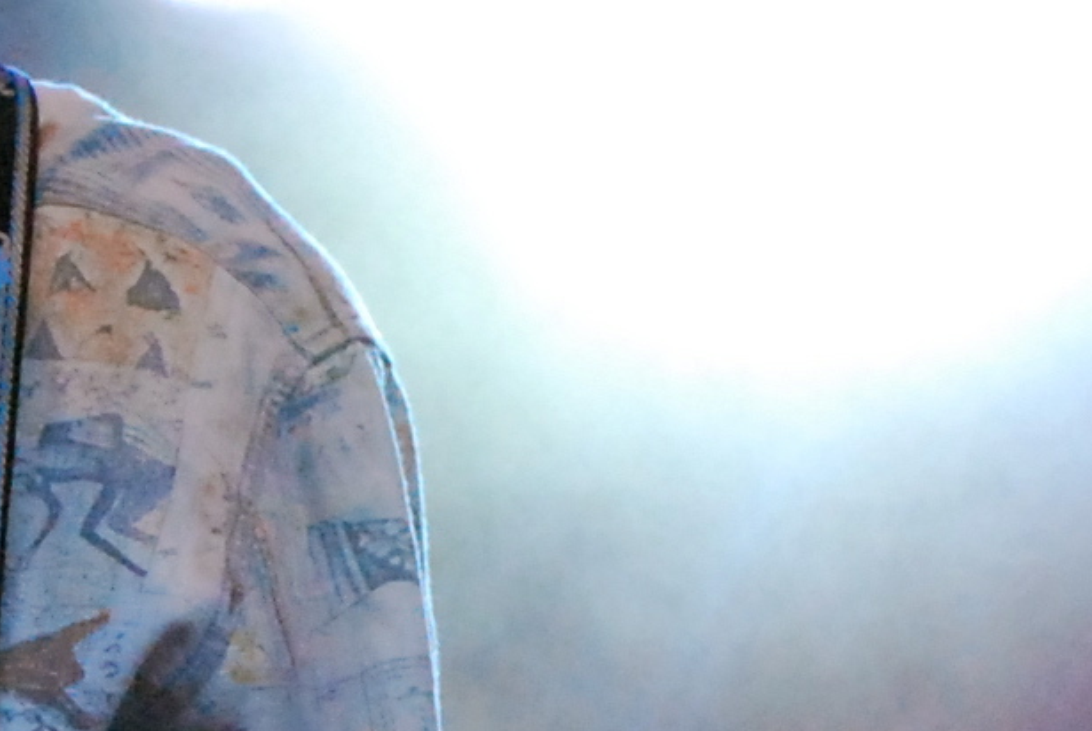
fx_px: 9174
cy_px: 793
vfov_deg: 4.6
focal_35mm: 302
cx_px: 508
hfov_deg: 6.8
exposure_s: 1/1600
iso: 1600
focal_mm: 32
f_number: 8
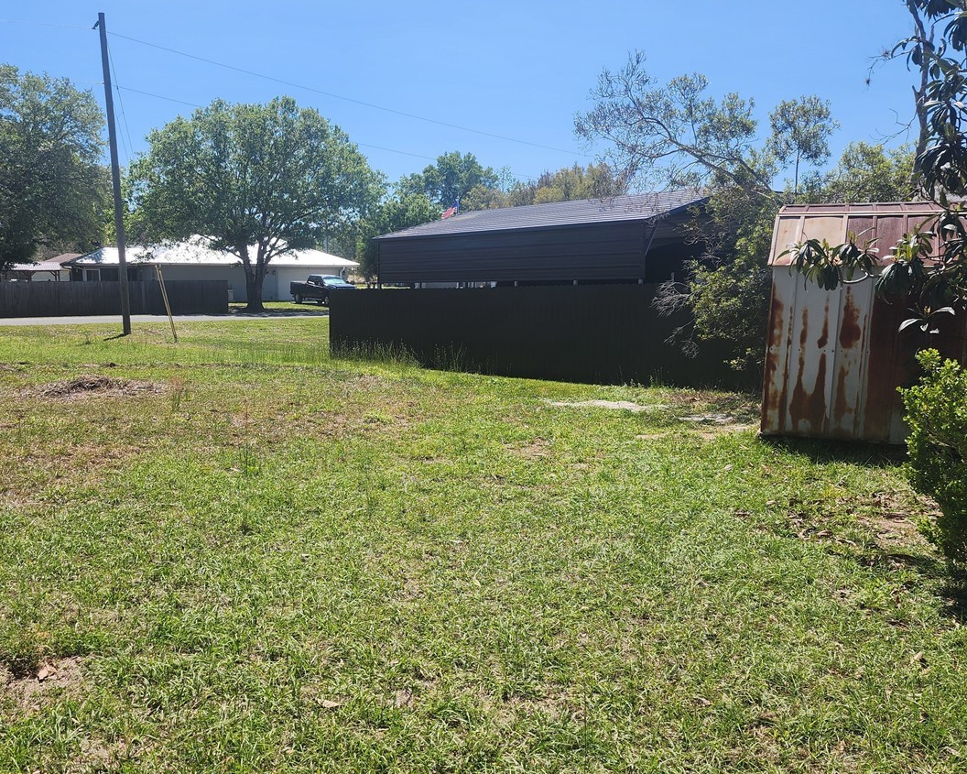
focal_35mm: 34
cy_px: 452
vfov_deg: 43.2
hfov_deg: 52.5
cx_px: 389
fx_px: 973
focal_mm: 6.4
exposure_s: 1/1061
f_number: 1.8
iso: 12
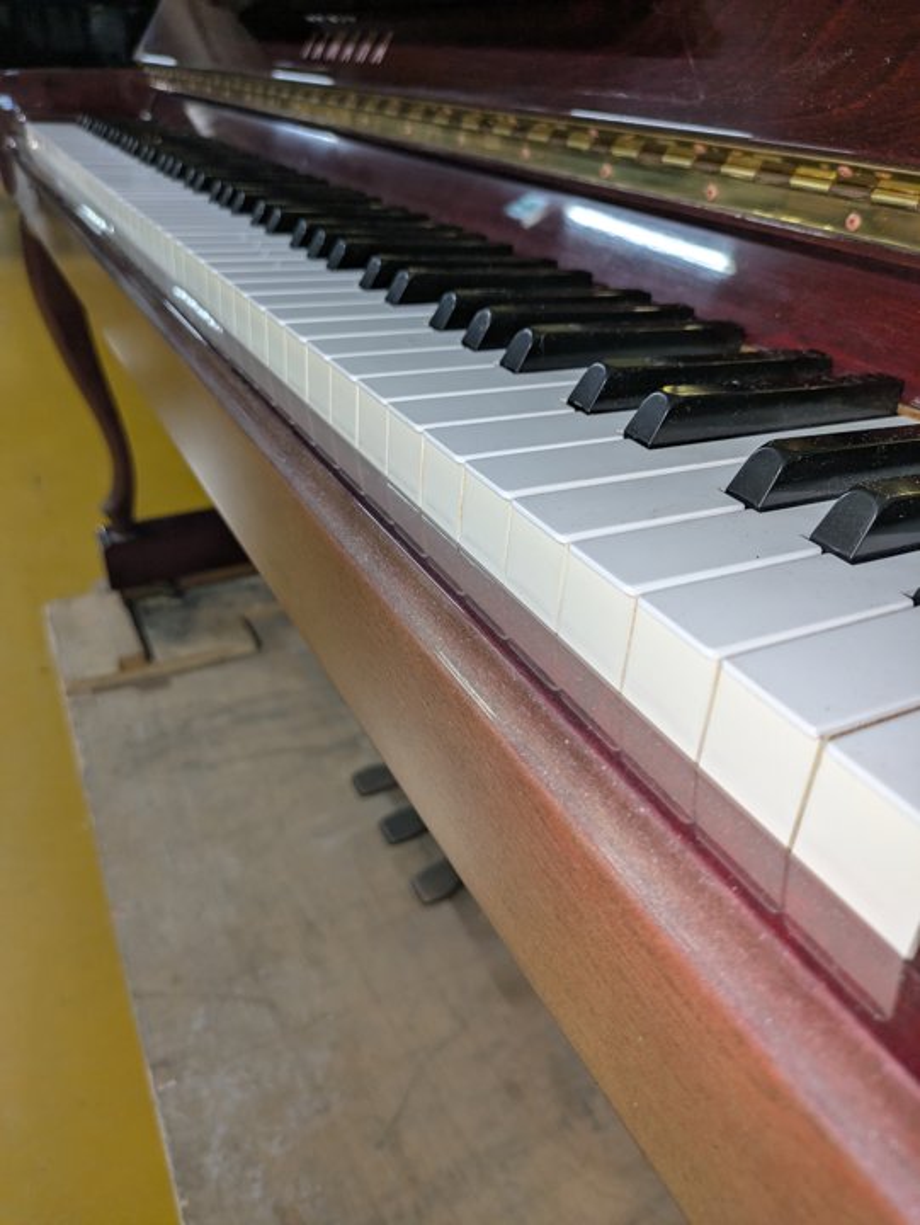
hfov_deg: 54.9
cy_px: 612
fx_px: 885
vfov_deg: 69.4
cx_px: 460
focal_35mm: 25
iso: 80
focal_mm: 5.43
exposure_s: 1/50
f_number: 1.89
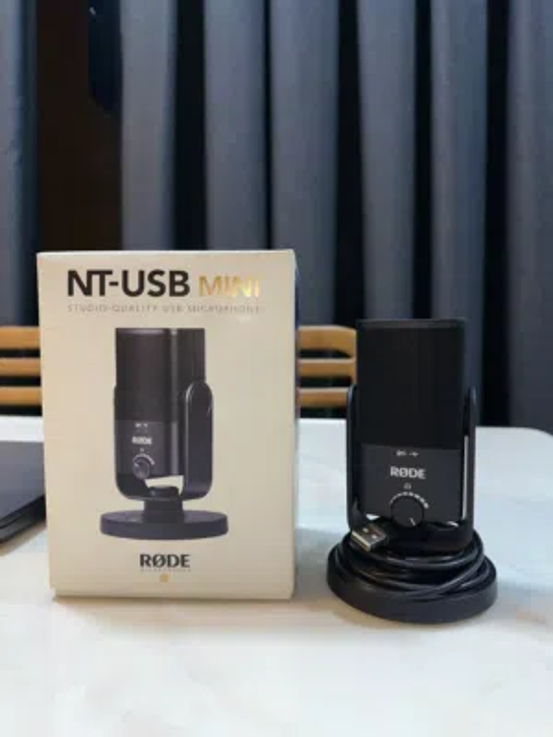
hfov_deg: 56.8
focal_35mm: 24
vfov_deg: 71.6
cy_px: 368
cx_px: 276
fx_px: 511
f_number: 1.78
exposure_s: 1/60
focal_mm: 6.86
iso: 50
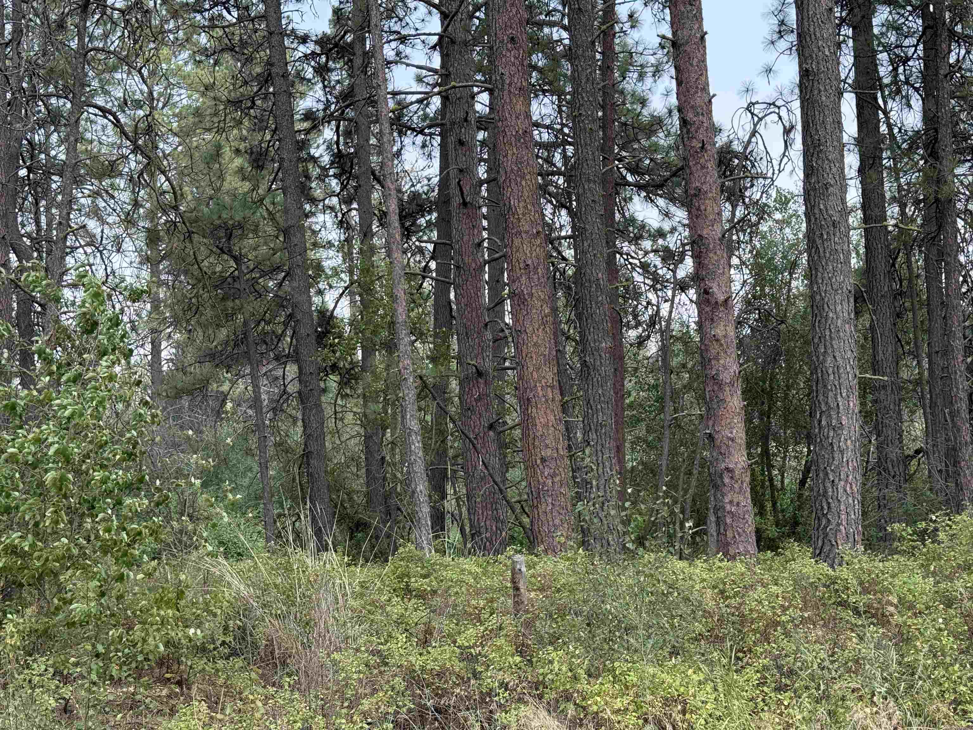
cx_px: 486
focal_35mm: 48
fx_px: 1349
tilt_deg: +5.0
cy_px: 365
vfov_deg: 30.3
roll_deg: +2.2
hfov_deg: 39.7
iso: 100
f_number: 1.78
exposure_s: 1/846
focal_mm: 6.76
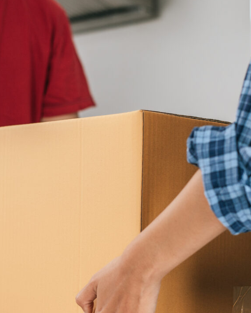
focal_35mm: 101
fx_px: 937
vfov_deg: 19.0
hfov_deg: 15.3
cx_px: 119
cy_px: 187
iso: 400
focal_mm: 50
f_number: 2.8
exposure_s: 1/400
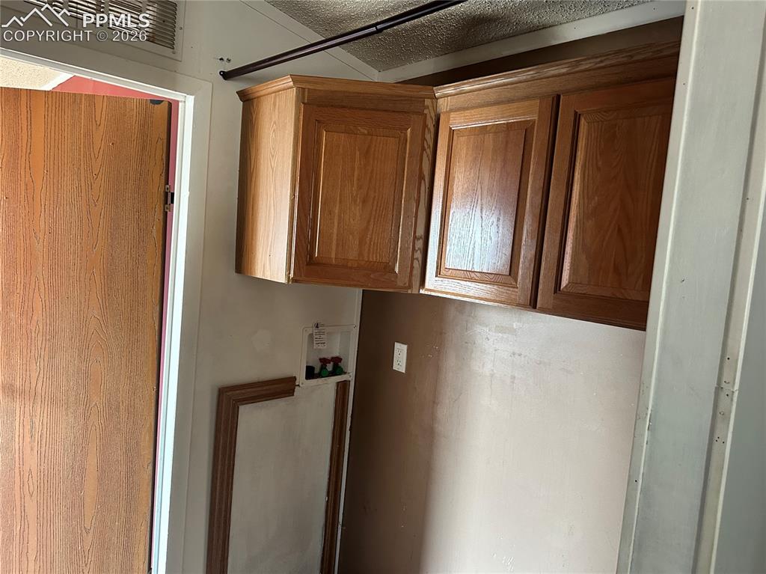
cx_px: 383
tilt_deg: -4.8
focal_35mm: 24
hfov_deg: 71.6
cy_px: 287
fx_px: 531
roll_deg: -4.5
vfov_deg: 56.8
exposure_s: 1/60
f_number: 1.78
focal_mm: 6.86
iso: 400
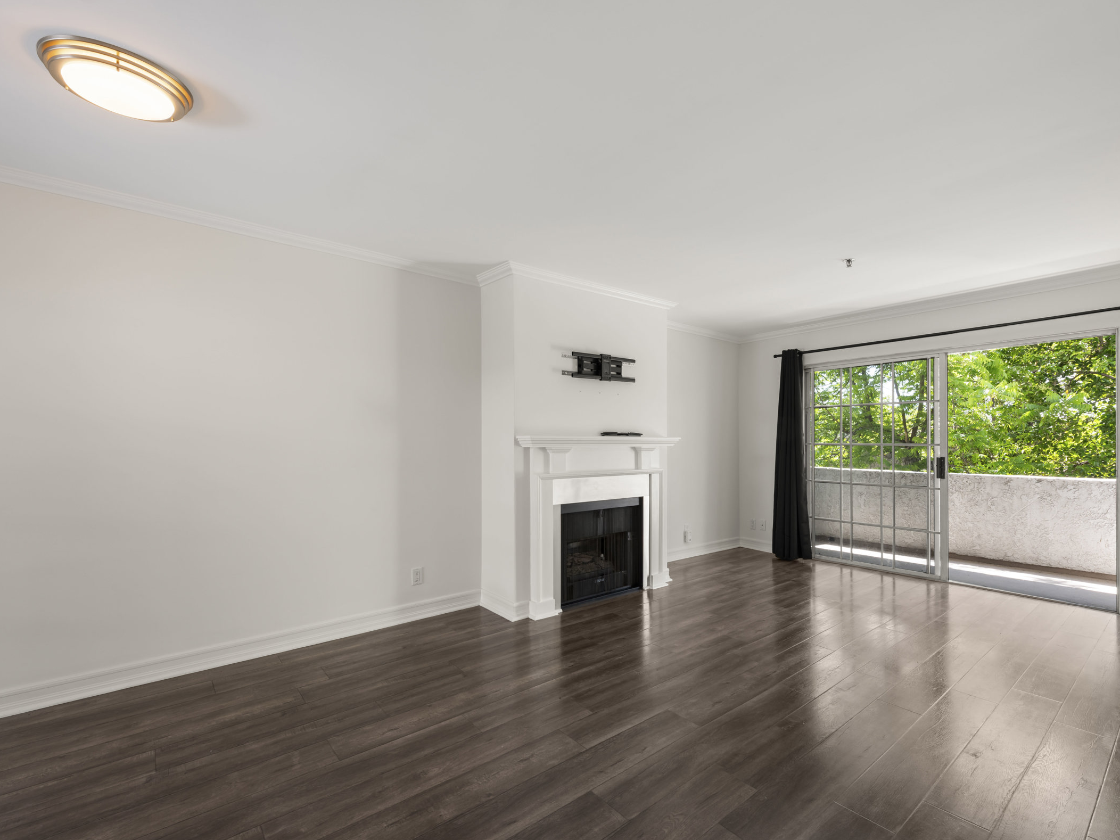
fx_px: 518
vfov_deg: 78.0
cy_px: 442
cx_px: 612
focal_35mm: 16
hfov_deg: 94.2
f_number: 9.5
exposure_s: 1/3
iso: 200
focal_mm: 14
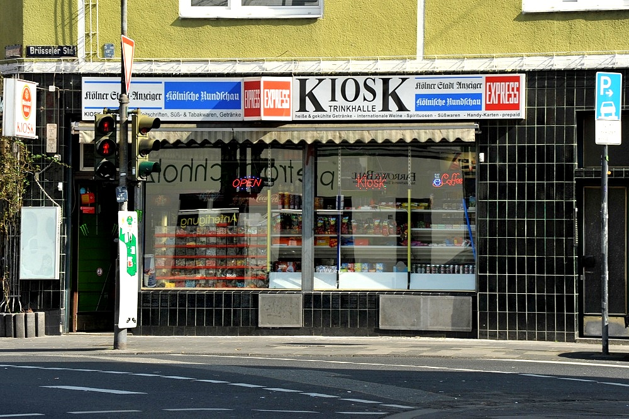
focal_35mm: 125
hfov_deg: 16.4
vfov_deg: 11.0
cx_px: 314
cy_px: 210
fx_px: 2183
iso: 200
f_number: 10
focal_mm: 125
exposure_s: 1/160
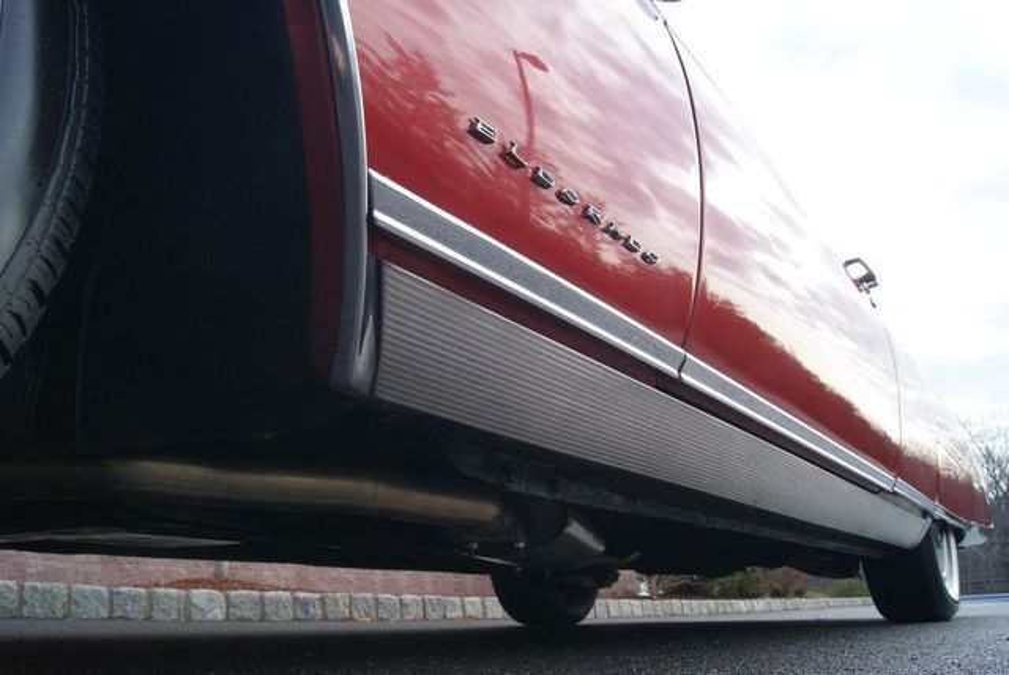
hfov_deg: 67.3
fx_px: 757
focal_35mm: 27
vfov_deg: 48.0
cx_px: 504
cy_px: 338
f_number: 8
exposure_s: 1/60
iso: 100
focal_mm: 18
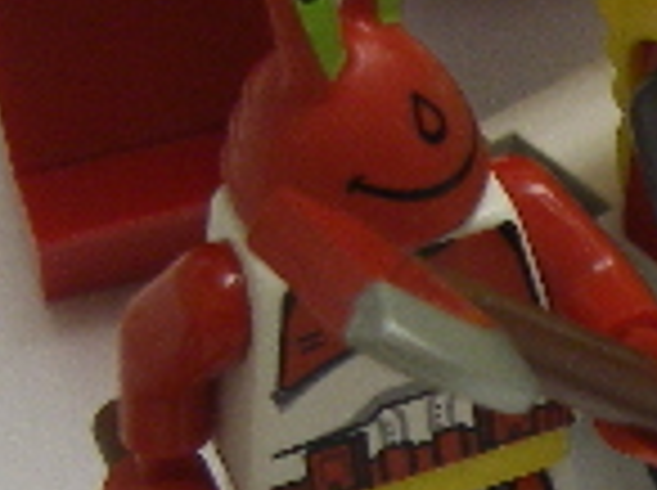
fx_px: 3164
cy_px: 396
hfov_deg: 11.6
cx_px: 770
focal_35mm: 167
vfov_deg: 8.8
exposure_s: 1/30
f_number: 3.3
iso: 160
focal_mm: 6.3
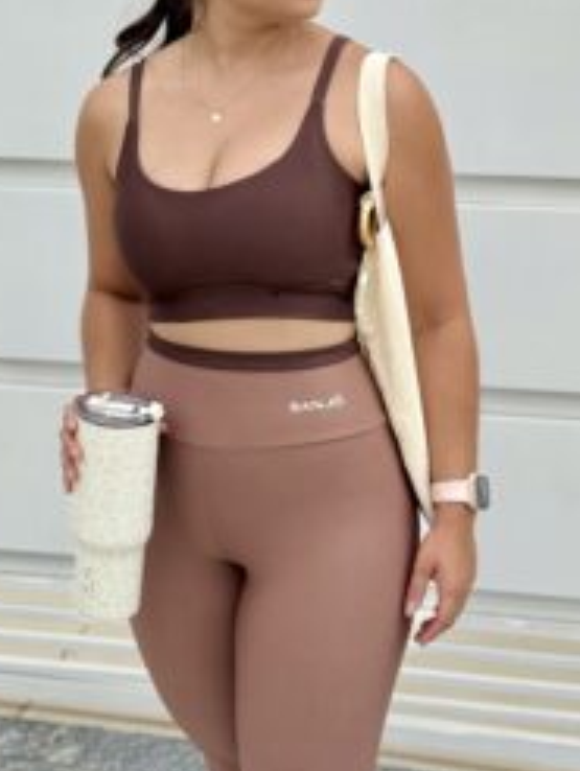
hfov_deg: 18.9
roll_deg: -0.8
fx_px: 1740
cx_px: 273
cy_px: 266
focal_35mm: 78
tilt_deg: -11.5
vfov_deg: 24.9
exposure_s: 1/2865
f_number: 1.78
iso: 80
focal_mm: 6.76
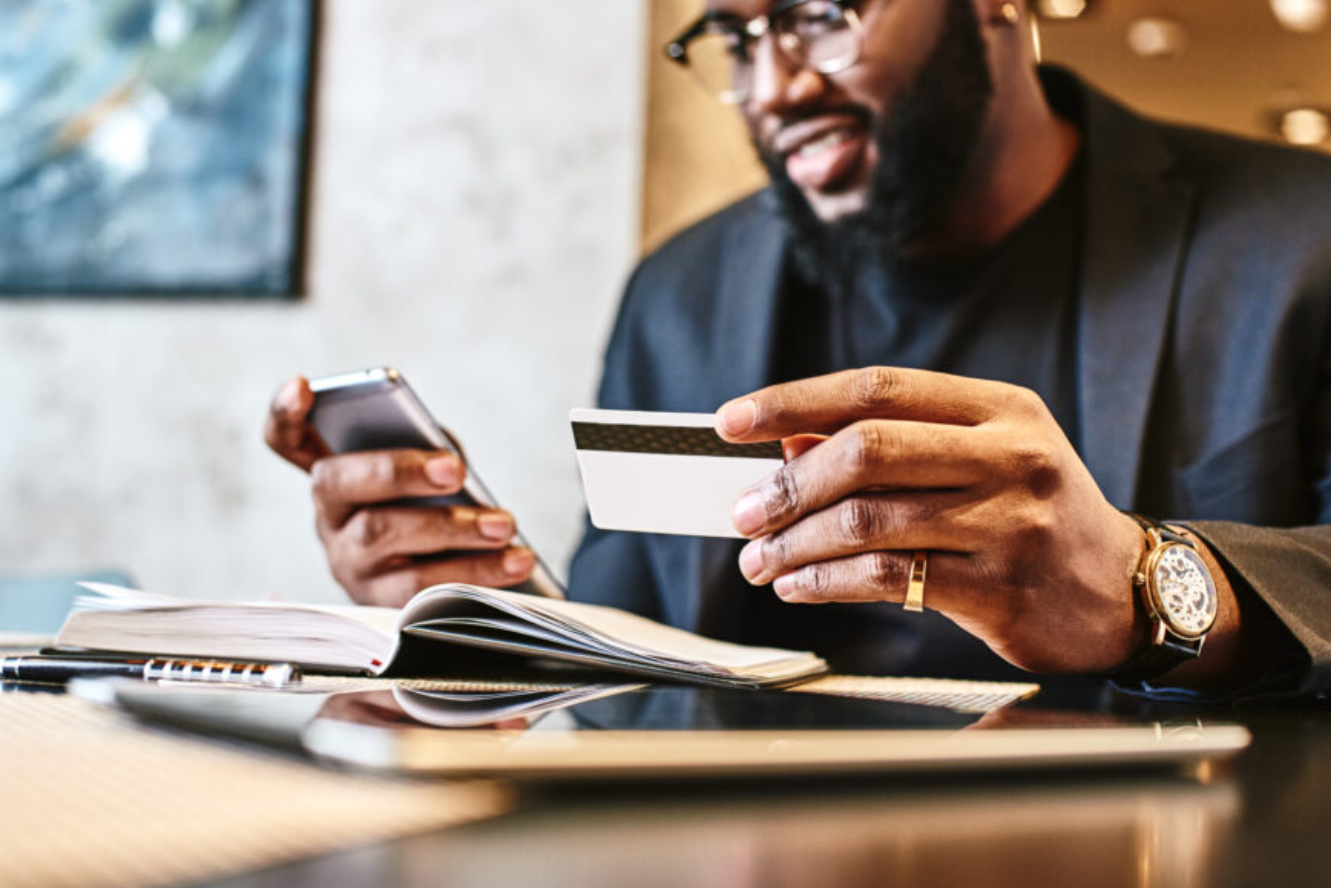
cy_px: 442
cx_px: 698
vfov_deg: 25.5
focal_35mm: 53
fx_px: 1960
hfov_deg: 37.5
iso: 500
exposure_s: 1/60
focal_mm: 50
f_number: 4
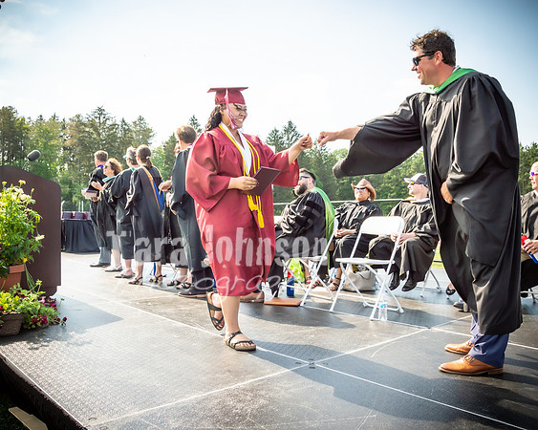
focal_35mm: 29
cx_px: 269
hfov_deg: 60.9
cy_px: 215
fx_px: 458
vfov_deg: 50.3
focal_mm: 17
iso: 200
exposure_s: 1/500
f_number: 7.1
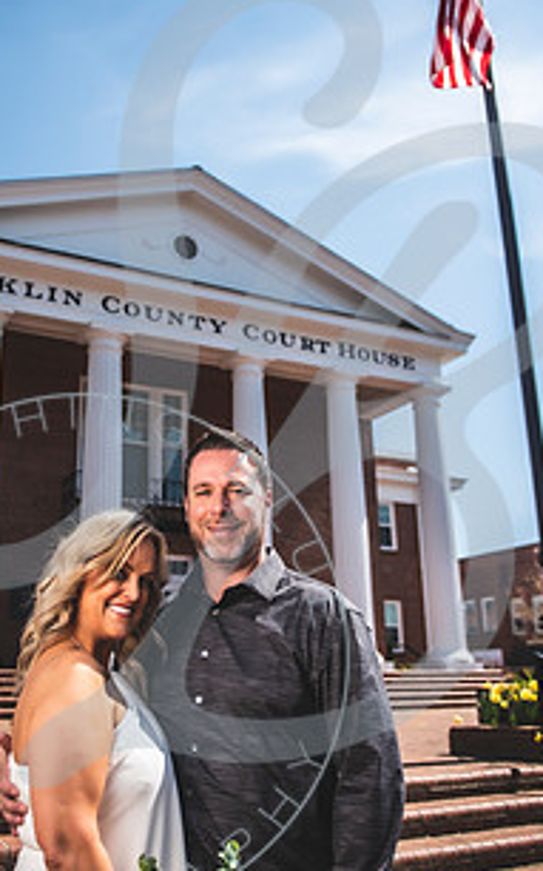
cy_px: 441
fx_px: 853
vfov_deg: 54.0
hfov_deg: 35.2
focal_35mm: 36
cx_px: 213
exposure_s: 1/2500
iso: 100
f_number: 2.8
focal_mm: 24
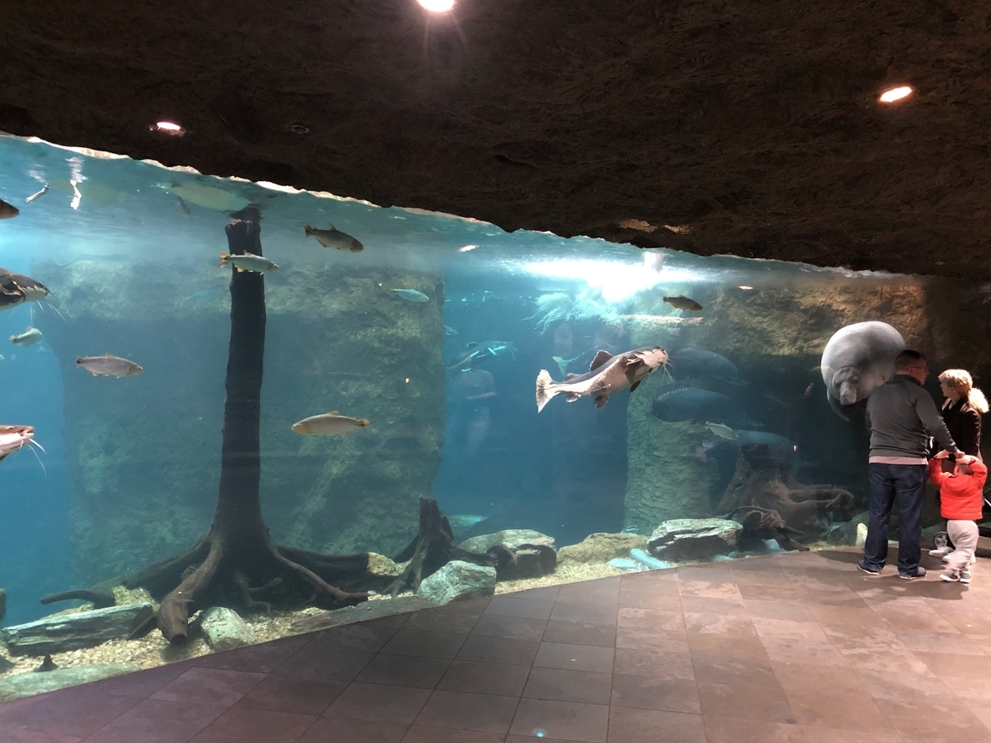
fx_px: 830
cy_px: 368
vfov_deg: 48.2
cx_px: 499
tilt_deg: +0.5
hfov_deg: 61.7
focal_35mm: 29
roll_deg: -1.3
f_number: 1.8
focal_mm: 3.99
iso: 160
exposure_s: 1/4
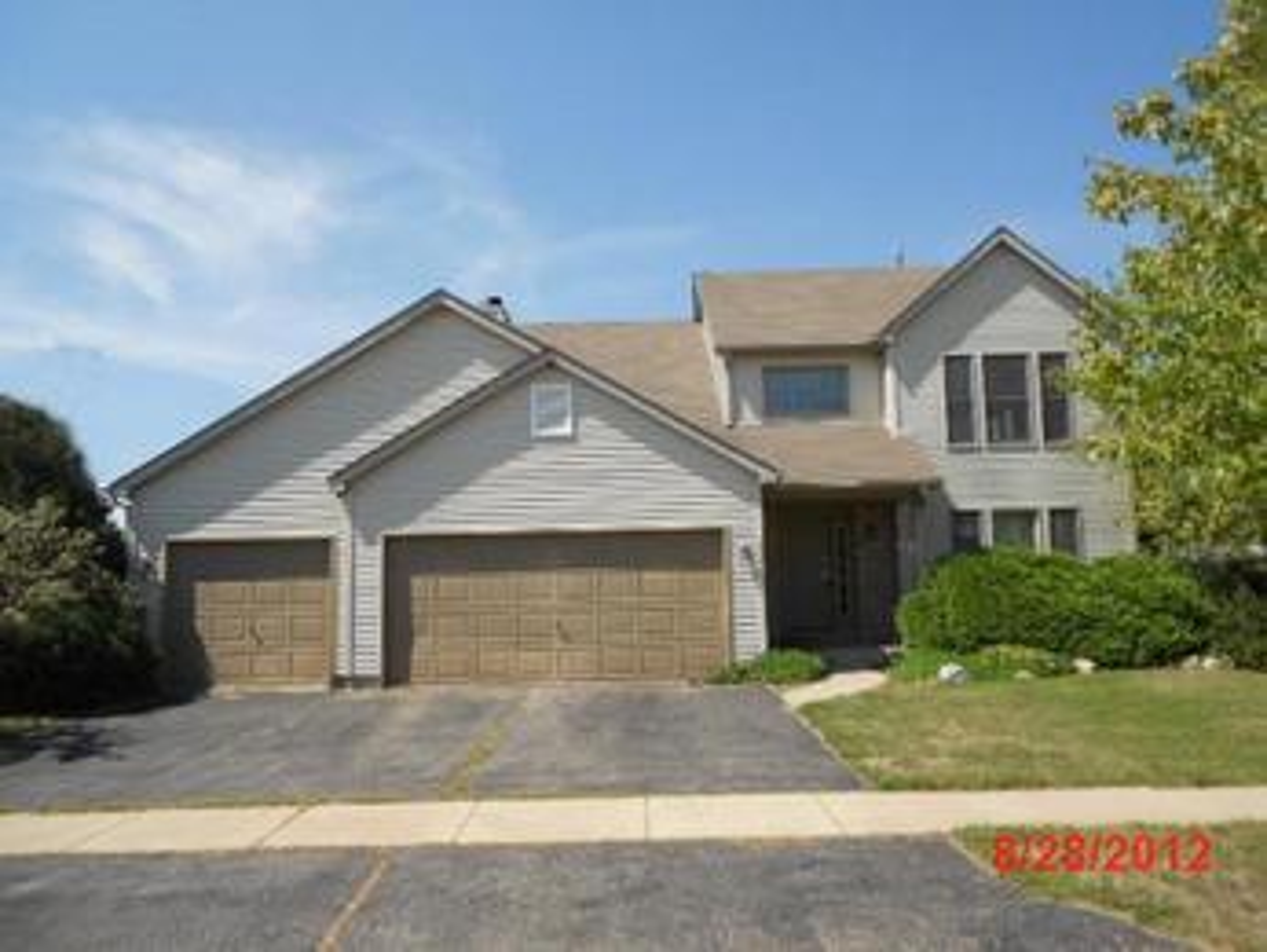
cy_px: 476
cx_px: 634
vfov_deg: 53.1
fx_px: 952
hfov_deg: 67.3
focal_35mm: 26
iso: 80
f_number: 3.2
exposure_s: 1/1000
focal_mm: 4.6
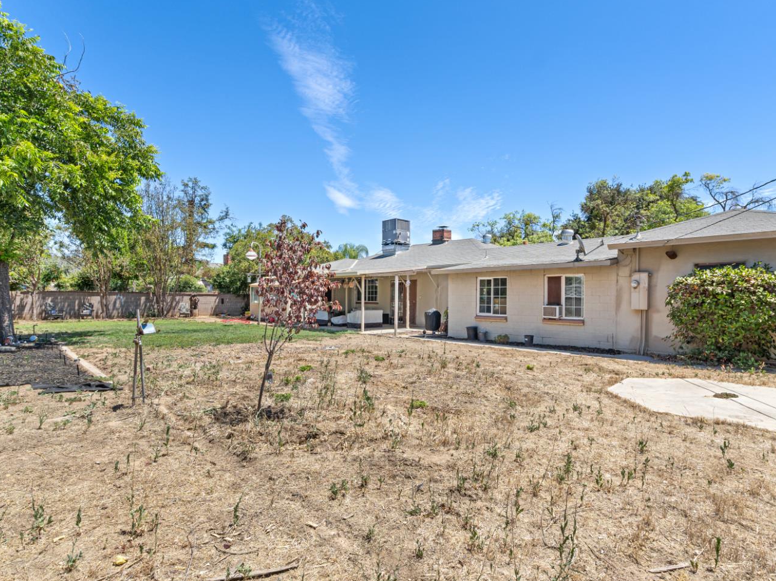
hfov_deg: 86.0
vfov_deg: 69.9
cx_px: 403
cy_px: 299
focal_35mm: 19
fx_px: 416
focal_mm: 11
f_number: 8
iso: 100
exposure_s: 1/60
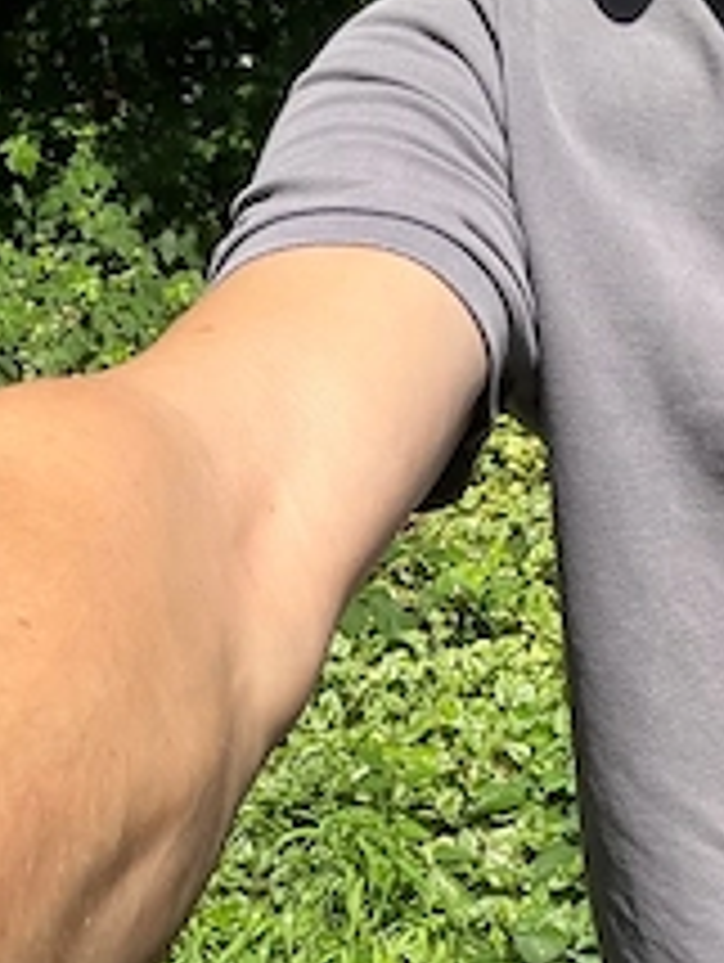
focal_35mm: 56
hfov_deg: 26.1
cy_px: 864
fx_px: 1559
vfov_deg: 32.6
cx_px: 265
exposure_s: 1/1058
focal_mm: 2.71
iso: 32
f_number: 2.2
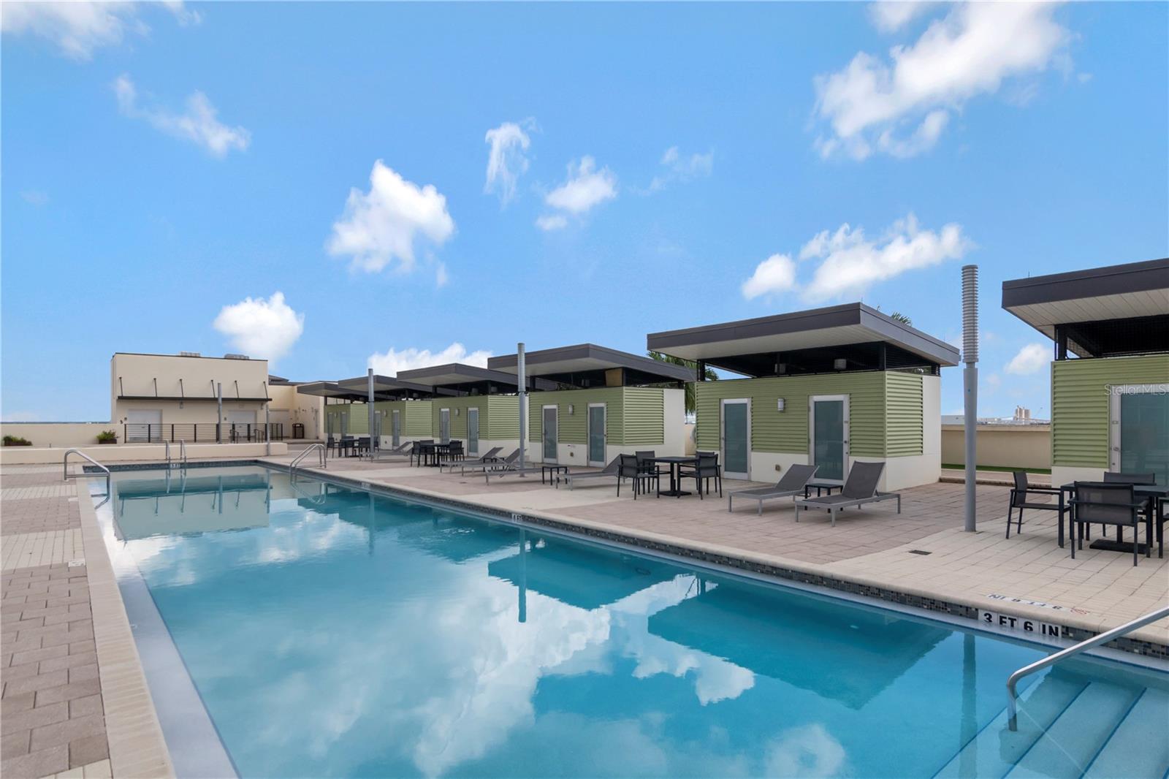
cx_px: 584
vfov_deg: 63.2
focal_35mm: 20
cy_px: 390
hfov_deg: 85.4
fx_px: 633
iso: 800
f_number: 8
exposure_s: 1/1250
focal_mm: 13
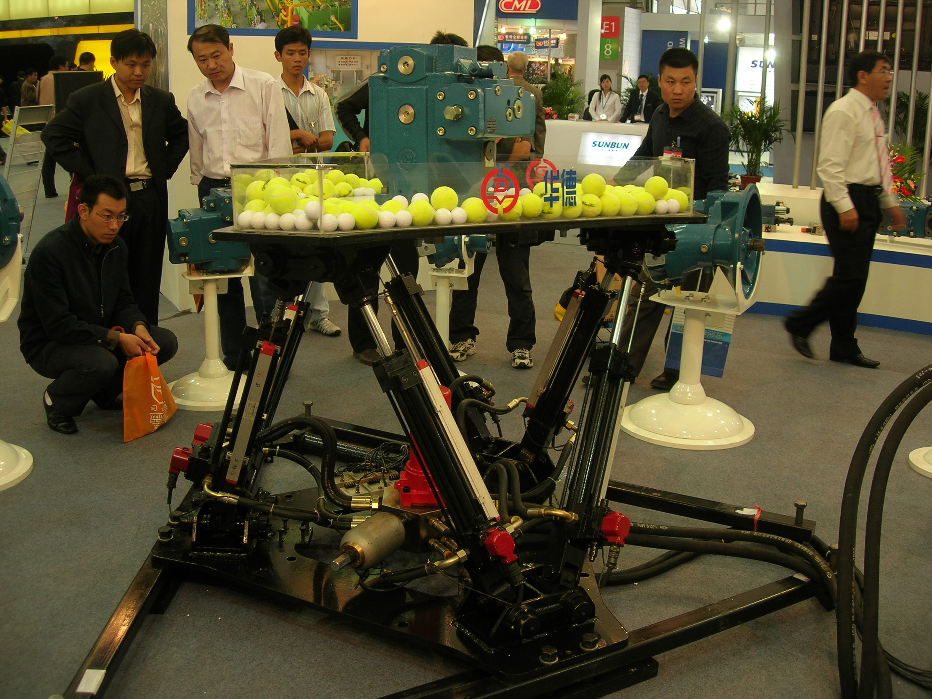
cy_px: 350
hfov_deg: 49.0
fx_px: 1023
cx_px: 466
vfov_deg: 37.7
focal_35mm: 38
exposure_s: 1/38.4
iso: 64
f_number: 2.8
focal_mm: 7.8
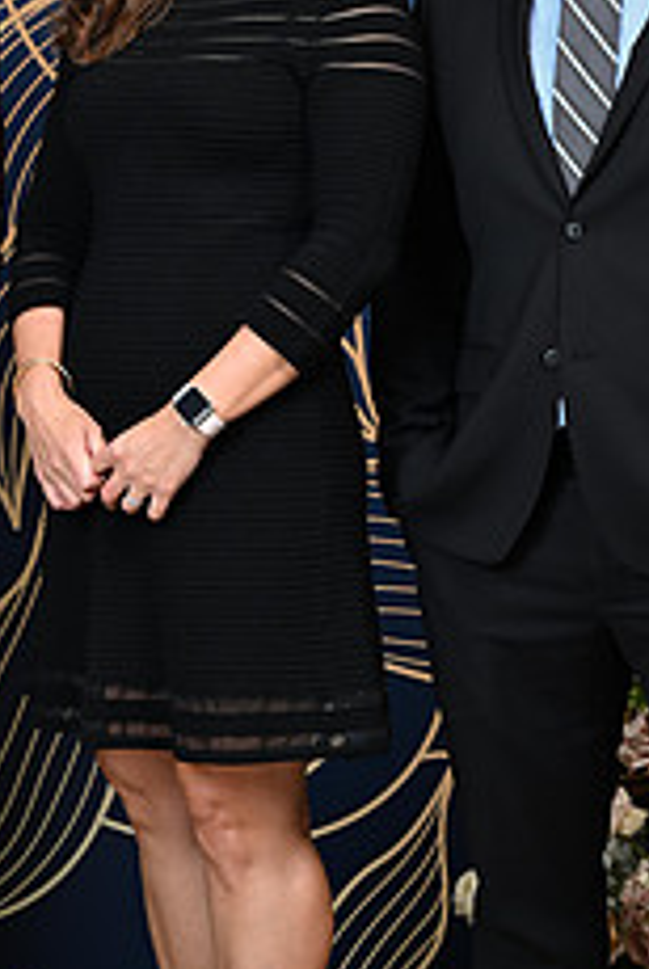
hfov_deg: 10.5
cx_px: 225
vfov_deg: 15.6
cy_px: 434
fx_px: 3532
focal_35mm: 131
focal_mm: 52
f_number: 5.6
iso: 125
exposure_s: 1/125
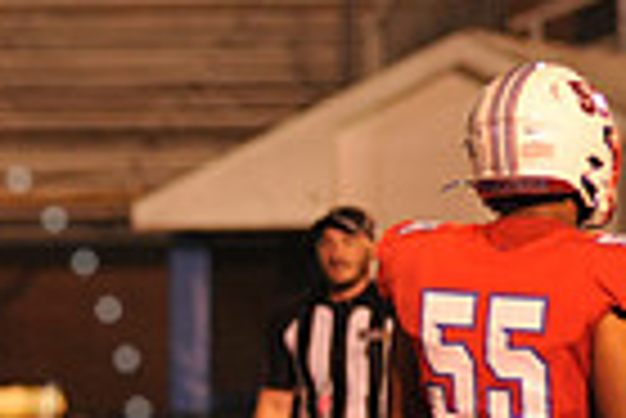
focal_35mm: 605
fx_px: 10531
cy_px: 472
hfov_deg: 3.4
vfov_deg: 2.3
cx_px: -275
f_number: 2.8
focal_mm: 145
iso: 2000
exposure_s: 1/200
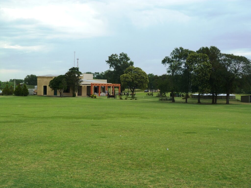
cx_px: 126
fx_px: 370
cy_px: 94
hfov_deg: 37.5
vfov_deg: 28.6
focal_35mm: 51
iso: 125
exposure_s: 1/500
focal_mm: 9.2
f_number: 3.2
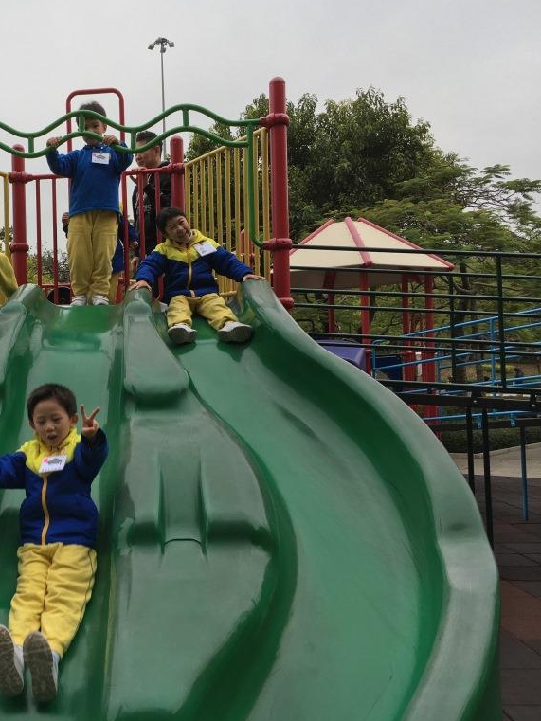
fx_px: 812
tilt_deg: +1.1
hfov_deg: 35.4
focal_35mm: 39
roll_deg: +1.3
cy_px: 359
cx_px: 93
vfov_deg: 47.9
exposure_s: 1/280
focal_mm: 4.15
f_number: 2.2
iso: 25
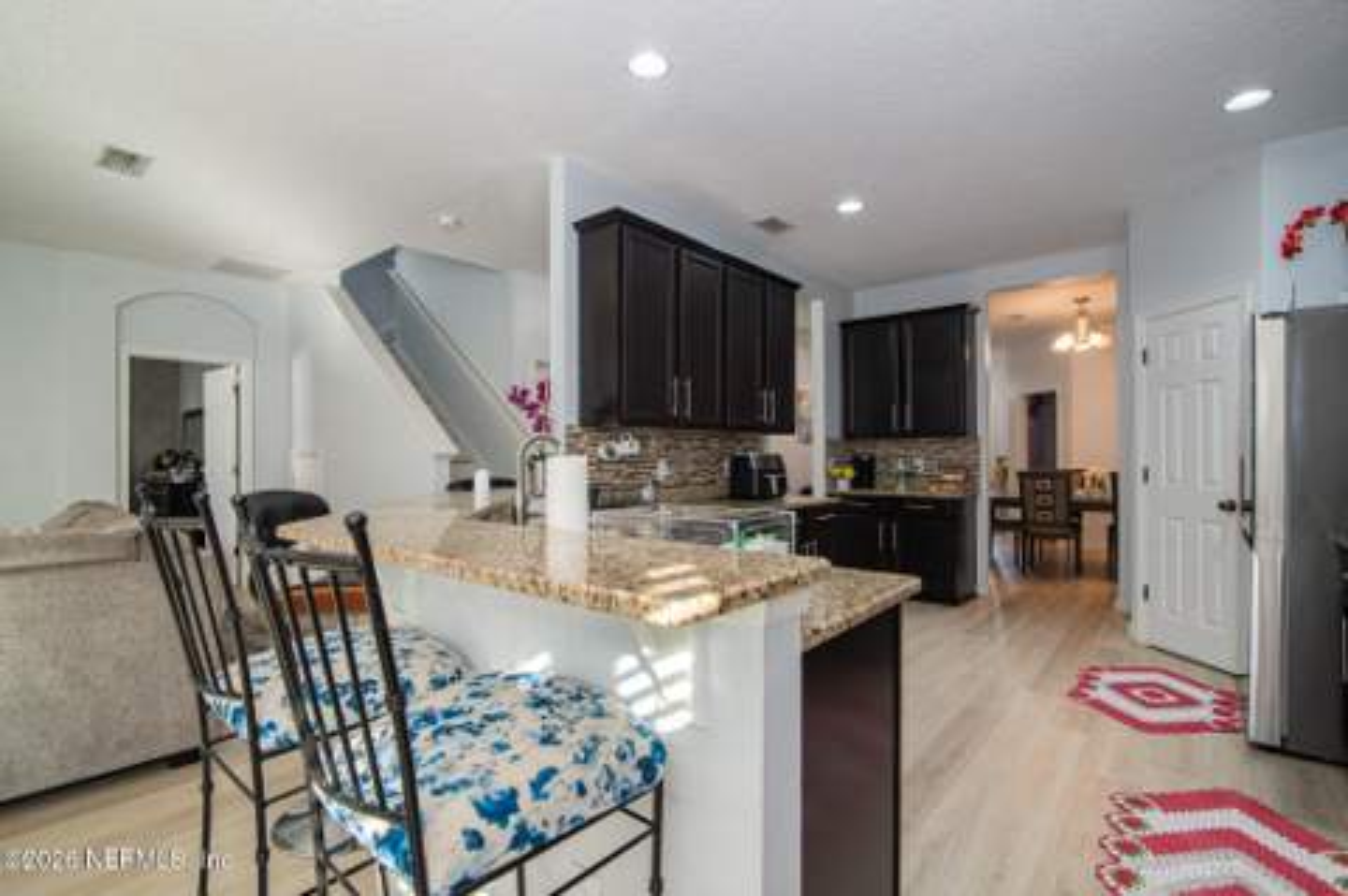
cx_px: 674
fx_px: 636
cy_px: 448
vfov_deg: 70.3
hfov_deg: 93.3
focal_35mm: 17
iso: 200
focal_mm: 17
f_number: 8
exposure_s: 1/10
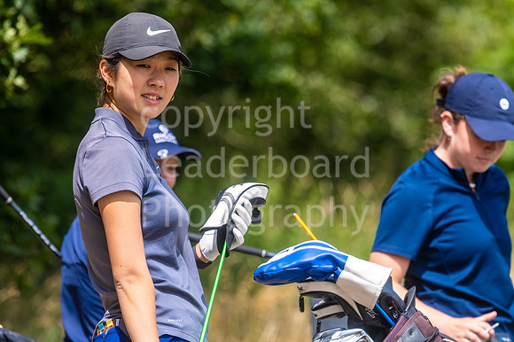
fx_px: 7004
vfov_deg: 2.8
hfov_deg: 4.2
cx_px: 236
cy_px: 168
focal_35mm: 491
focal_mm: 300
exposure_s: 1/1000
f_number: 5.6
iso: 200
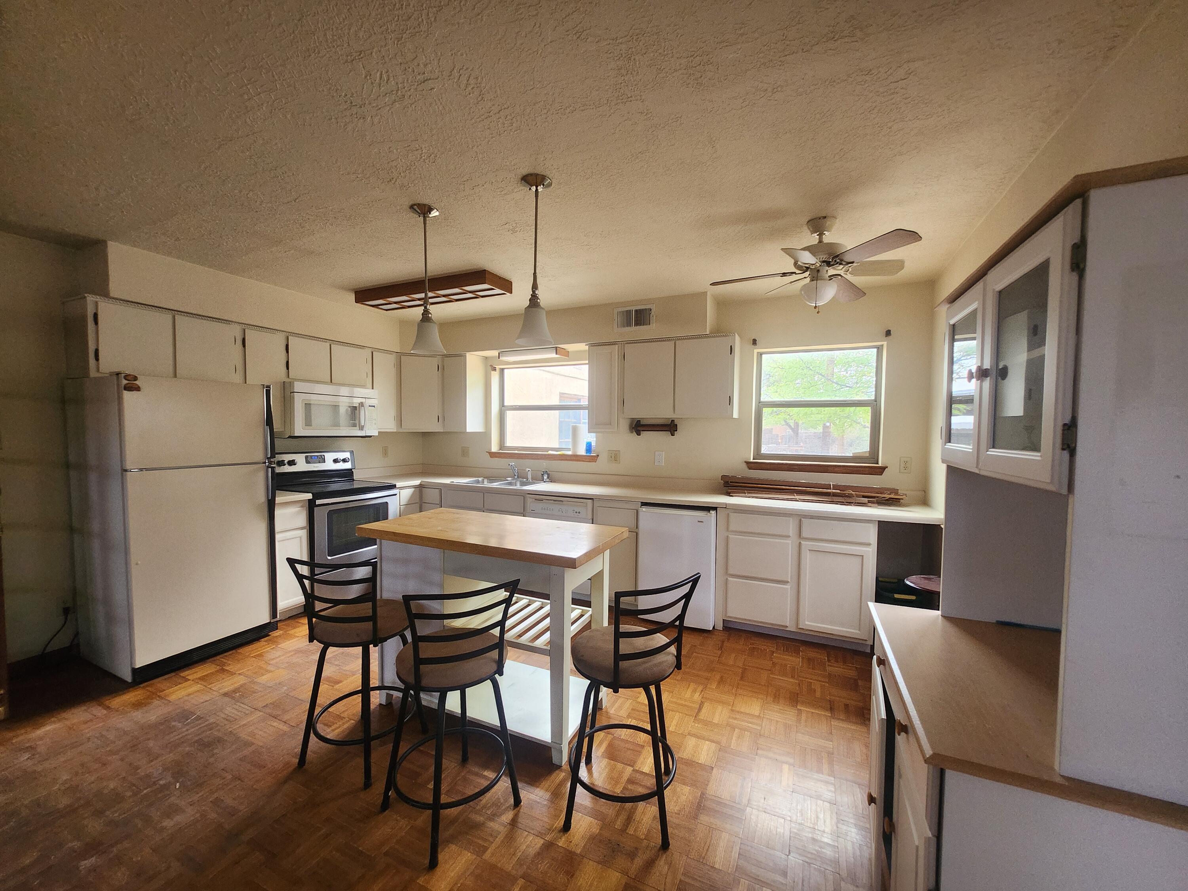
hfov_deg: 106.2
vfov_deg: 89.9
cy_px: 446
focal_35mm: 13
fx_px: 446
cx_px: 594
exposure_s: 1/60
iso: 125
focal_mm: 1.74
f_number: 2.2
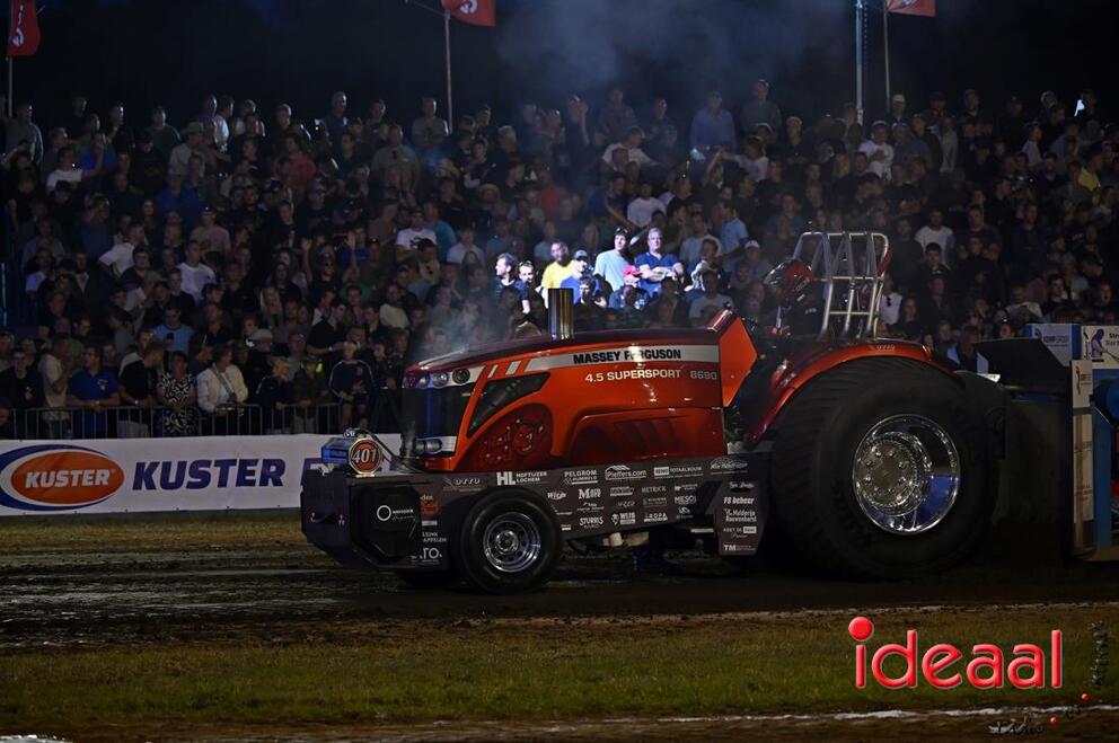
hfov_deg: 12.9
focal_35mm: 160
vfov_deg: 8.6
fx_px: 4968
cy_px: 372
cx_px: 560
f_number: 4.8
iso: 1250
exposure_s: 1/125
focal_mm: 160
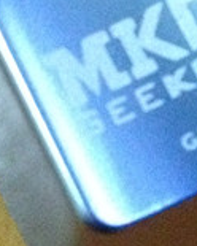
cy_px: 106
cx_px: 195
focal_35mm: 176
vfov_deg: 11.0
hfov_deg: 8.7
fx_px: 1283
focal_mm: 4.28
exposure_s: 1/17
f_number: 2.4
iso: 800
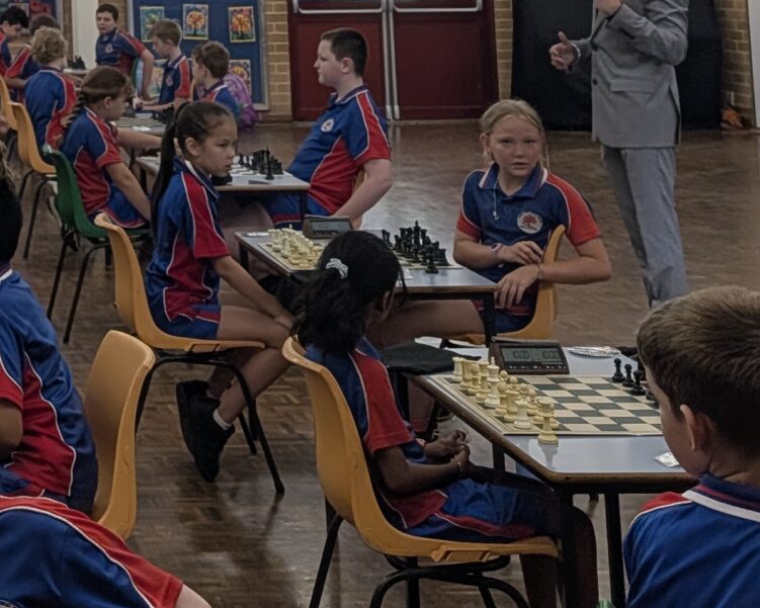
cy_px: -265
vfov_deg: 17.5
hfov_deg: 21.7
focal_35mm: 80
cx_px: -206
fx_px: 1800
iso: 21
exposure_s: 1/100
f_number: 1.68
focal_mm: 6.9
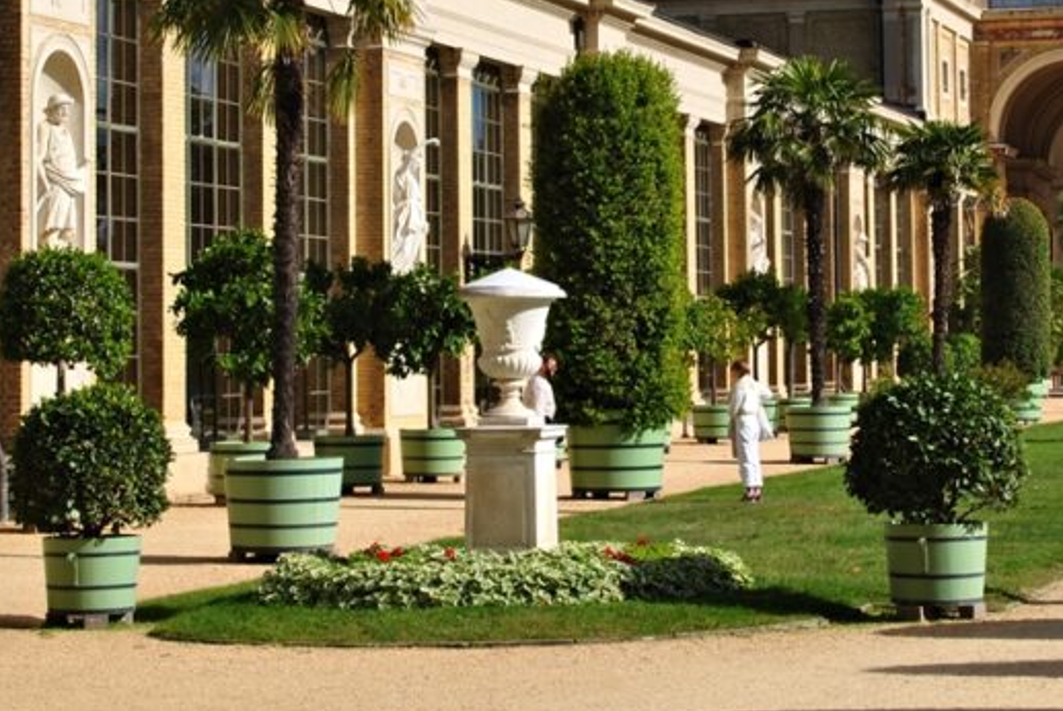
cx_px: 670
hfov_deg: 19.6
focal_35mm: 104
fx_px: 3074
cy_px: 93
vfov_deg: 13.1
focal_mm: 35
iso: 100
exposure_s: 1/250
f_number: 10
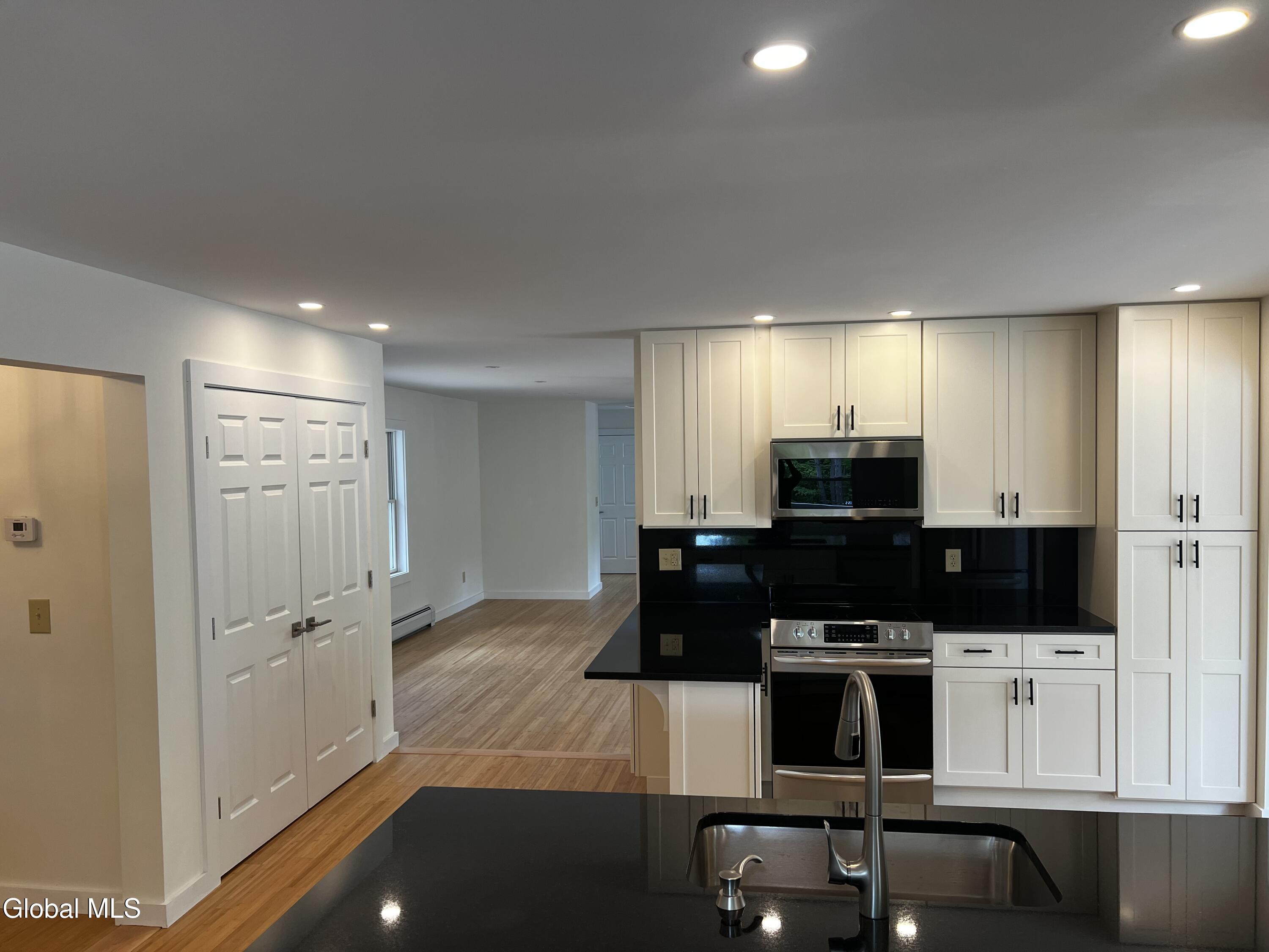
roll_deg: +0.7
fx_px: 953
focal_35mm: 26
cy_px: 476
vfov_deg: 53.1
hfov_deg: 67.3
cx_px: 634
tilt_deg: -2.0
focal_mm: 5.7
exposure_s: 1/120
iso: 50
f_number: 1.5
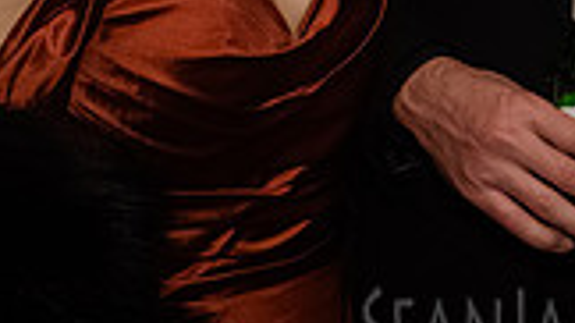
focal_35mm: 153
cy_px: -293
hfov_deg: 13.8
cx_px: 585
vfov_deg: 7.6
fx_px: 2332
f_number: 5
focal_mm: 35
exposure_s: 1/400
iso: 8000
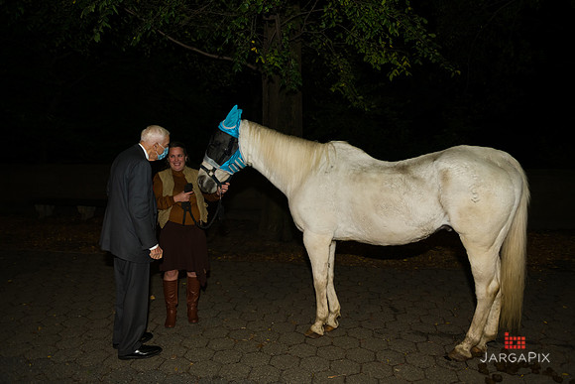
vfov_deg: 48.0
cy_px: 192
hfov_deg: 67.4
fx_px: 431
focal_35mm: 27
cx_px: 288
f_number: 3.2
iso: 1000
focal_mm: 27
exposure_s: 1/125
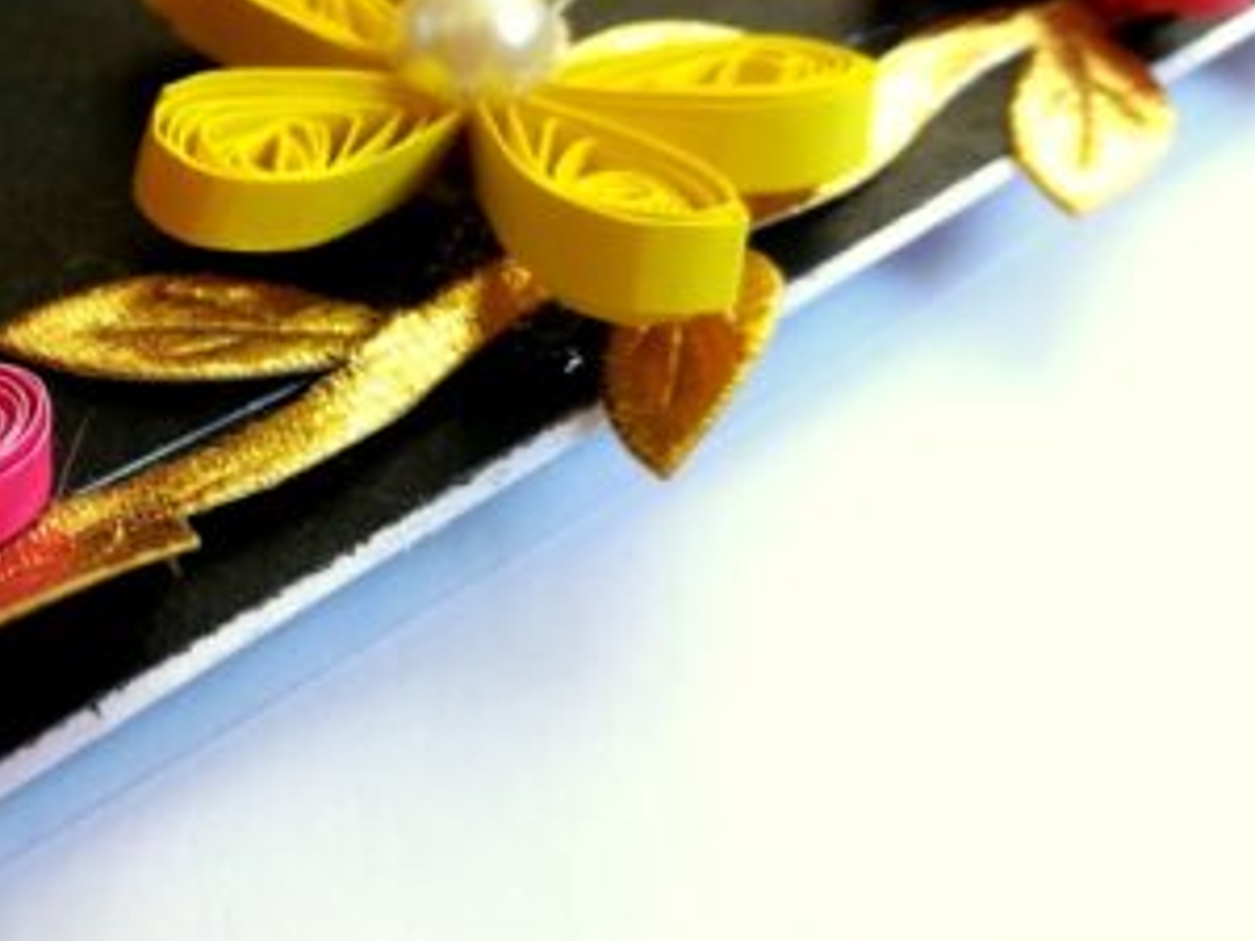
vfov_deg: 27.7
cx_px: 46
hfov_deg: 34.1
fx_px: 1885
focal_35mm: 52
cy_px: 255
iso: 80
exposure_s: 1/33.3
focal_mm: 3.83
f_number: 2.2
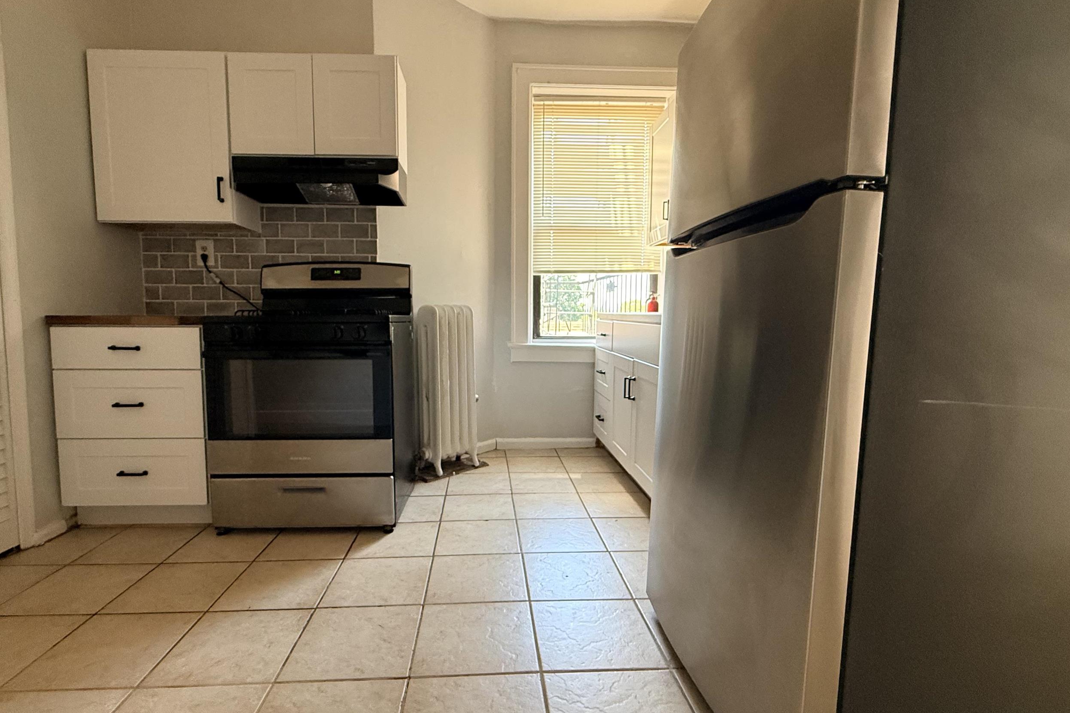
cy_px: 362
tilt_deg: -5.0
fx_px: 535
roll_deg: +0.0
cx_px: 509
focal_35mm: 18
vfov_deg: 67.4
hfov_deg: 89.9
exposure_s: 1/99
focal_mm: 2.22
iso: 320
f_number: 2.2
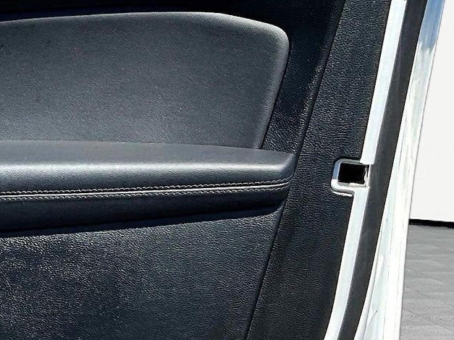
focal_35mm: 74
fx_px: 970
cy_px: 186
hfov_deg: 23.9
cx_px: -97
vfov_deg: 19.9
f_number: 1.8
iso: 25
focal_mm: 3
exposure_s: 1/606
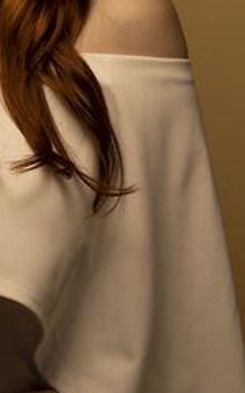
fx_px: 2302
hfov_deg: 6.0
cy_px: 84
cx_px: -82
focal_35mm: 215
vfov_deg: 9.7
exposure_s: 1/125
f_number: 2.2
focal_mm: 56
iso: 200
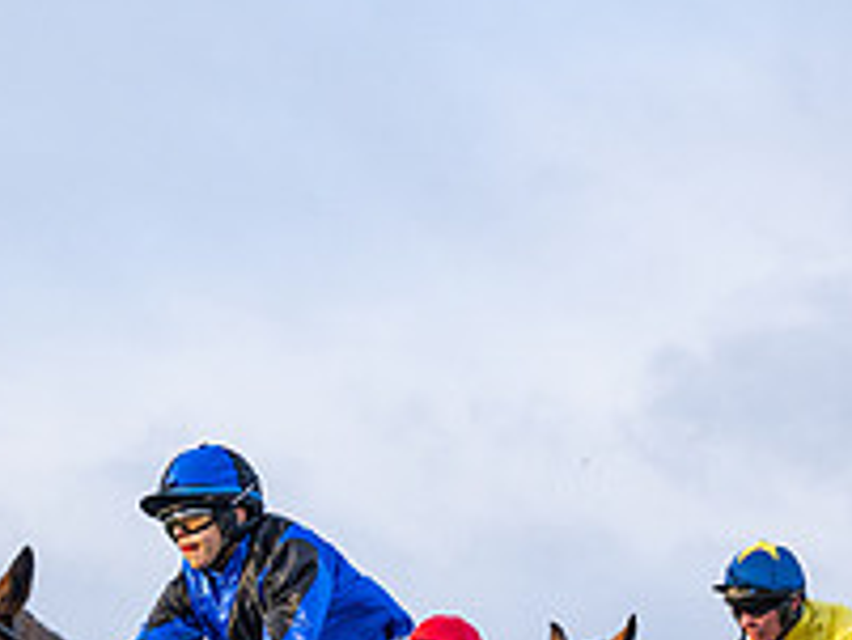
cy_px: 903
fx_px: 5566
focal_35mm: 226
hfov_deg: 8.7
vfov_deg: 6.5
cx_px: 713
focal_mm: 70
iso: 800
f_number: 2.8
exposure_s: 1/2500
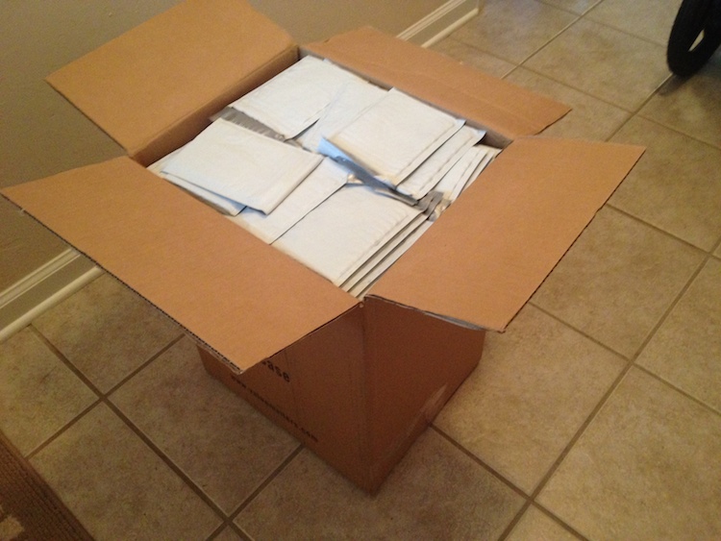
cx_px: 360
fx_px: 729
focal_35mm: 35
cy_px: 270
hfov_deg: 52.6
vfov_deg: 40.7
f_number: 2.4
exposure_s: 1/20
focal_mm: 4.28
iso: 320
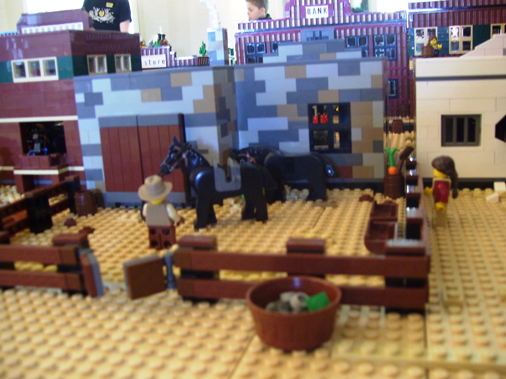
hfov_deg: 51.4
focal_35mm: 36
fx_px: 526
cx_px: 253
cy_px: 190
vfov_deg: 39.7
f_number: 2.7
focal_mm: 6
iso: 160
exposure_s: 1/8
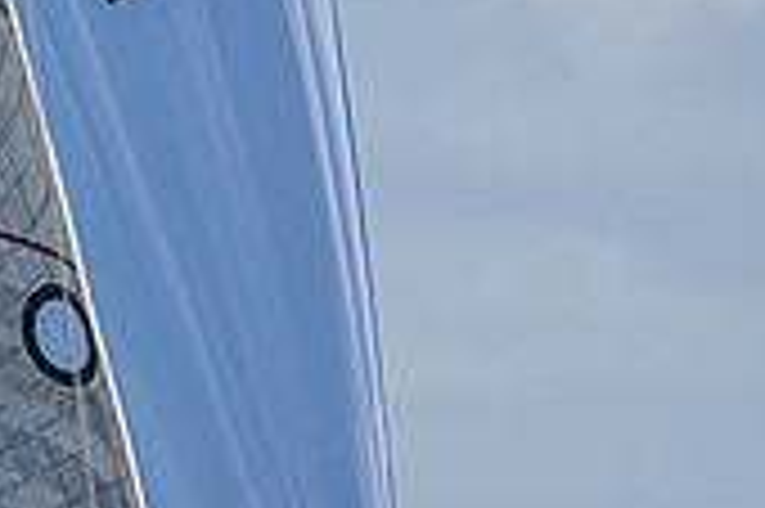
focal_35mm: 1165
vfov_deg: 1.2
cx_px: -139
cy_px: 861
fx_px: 24732
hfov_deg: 1.8
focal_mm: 270
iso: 400
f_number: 6.3
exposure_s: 1/6400
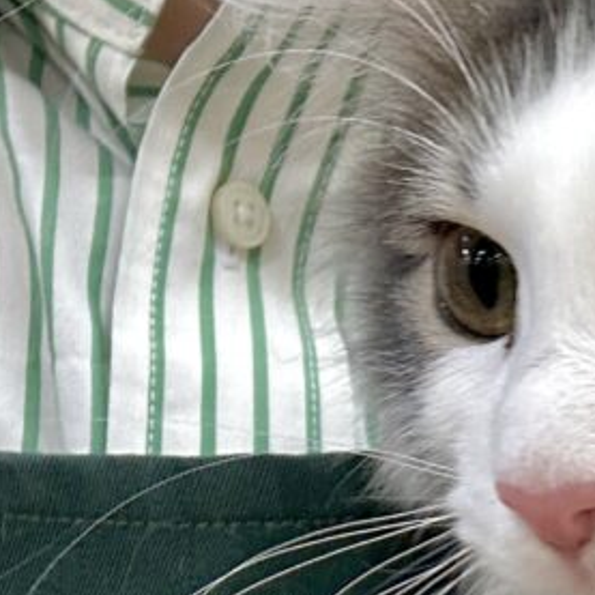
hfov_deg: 19.1
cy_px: 683
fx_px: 1711
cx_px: 625
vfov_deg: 18.8
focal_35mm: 88
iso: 80
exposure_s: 1/88
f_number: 1.9
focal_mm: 2.69
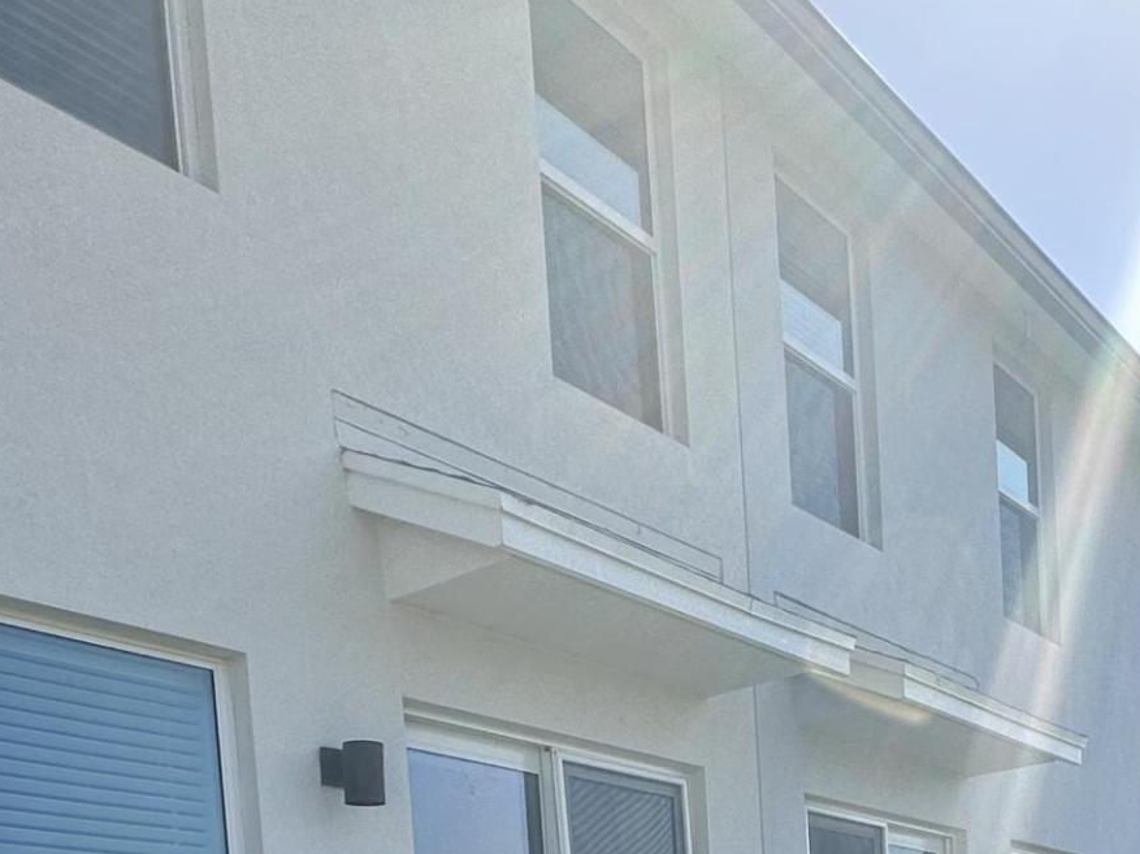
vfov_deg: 25.1
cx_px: 617
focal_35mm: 46
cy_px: 1235
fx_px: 1514
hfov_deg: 41.2
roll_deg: +3.6
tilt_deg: -5.1
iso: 40
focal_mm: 2.22
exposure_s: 1/1825
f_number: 2.2
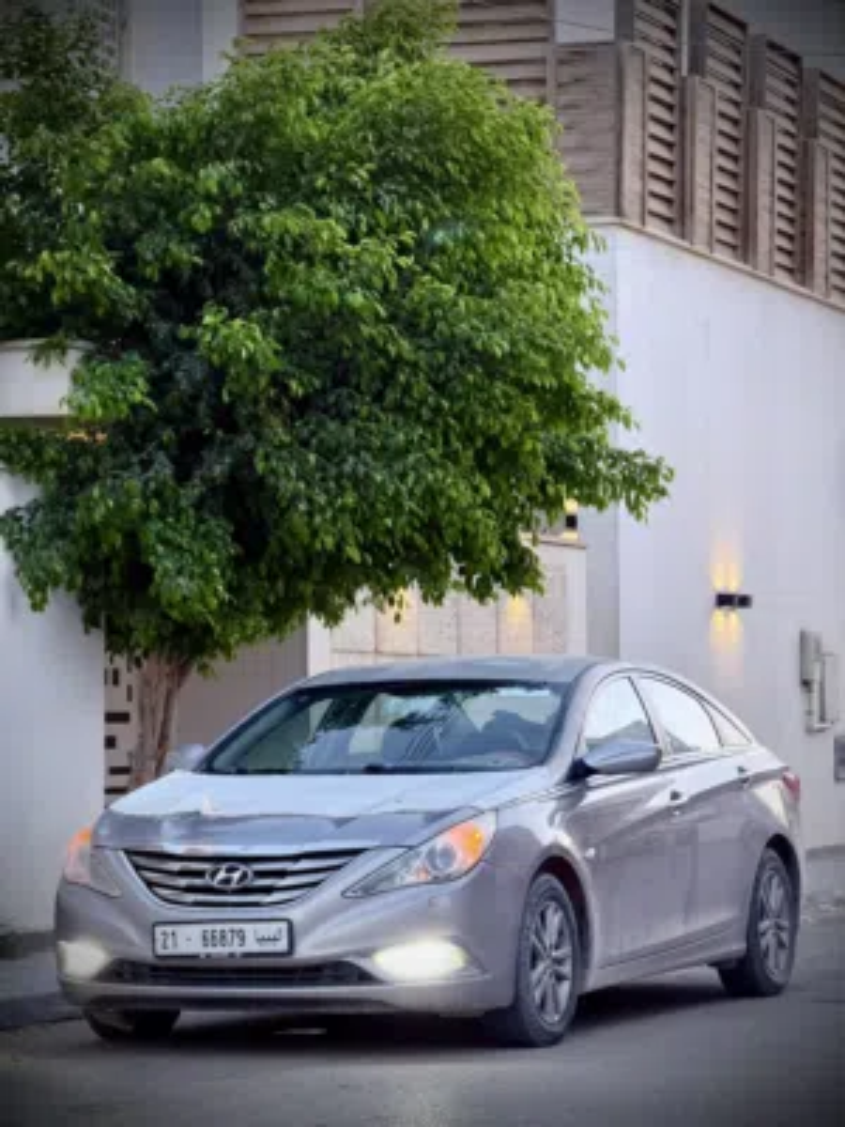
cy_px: 564
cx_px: 422
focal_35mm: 120
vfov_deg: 16.4
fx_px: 3906
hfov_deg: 12.3
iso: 250
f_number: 2.8
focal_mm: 15.66
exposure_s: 1/99
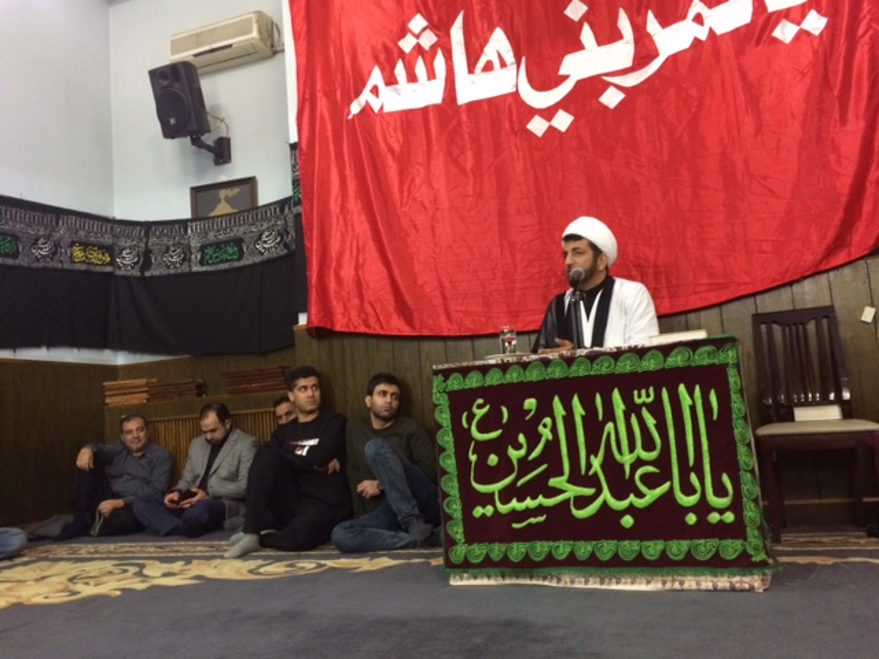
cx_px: 440
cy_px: 330
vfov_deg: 48.2
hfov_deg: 61.7
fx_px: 736
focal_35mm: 29
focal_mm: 4.15
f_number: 2.2
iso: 250
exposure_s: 1/17
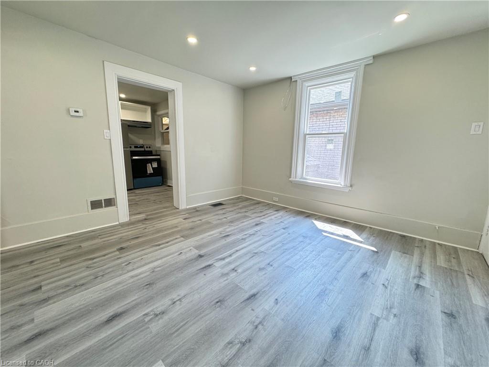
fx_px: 198
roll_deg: -1.2
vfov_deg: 85.7
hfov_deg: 102.1
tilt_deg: -10.2
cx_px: 244
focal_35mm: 14
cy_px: 184
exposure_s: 1/120
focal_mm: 2.22
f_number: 2.2
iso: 200
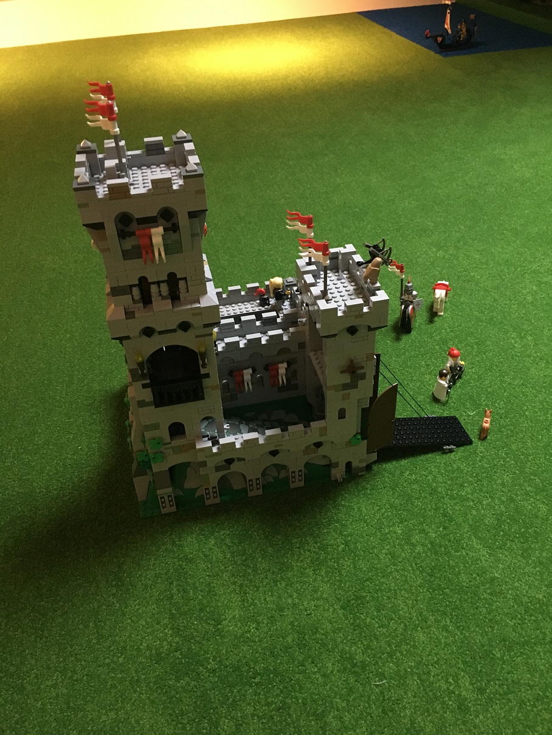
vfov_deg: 61.6
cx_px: 276
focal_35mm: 29
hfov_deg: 48.2
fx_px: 616
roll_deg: +4.0
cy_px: 368
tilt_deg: -37.3
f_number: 2.2
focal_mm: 4.15
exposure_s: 1/17
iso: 400
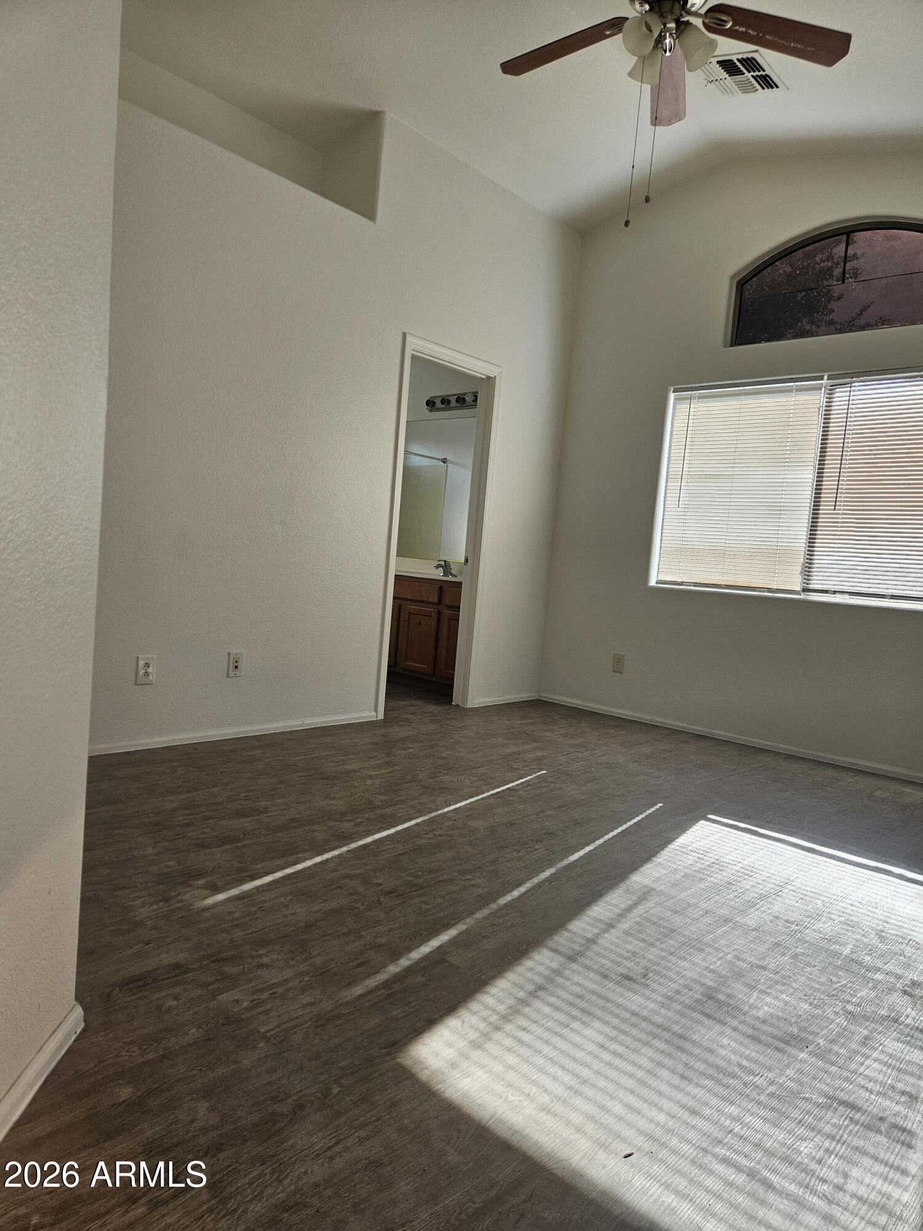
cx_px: 462
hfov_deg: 58.9
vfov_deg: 73.9
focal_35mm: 23
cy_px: 616
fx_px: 818
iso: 50
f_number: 1.8
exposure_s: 1/180
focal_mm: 5.4
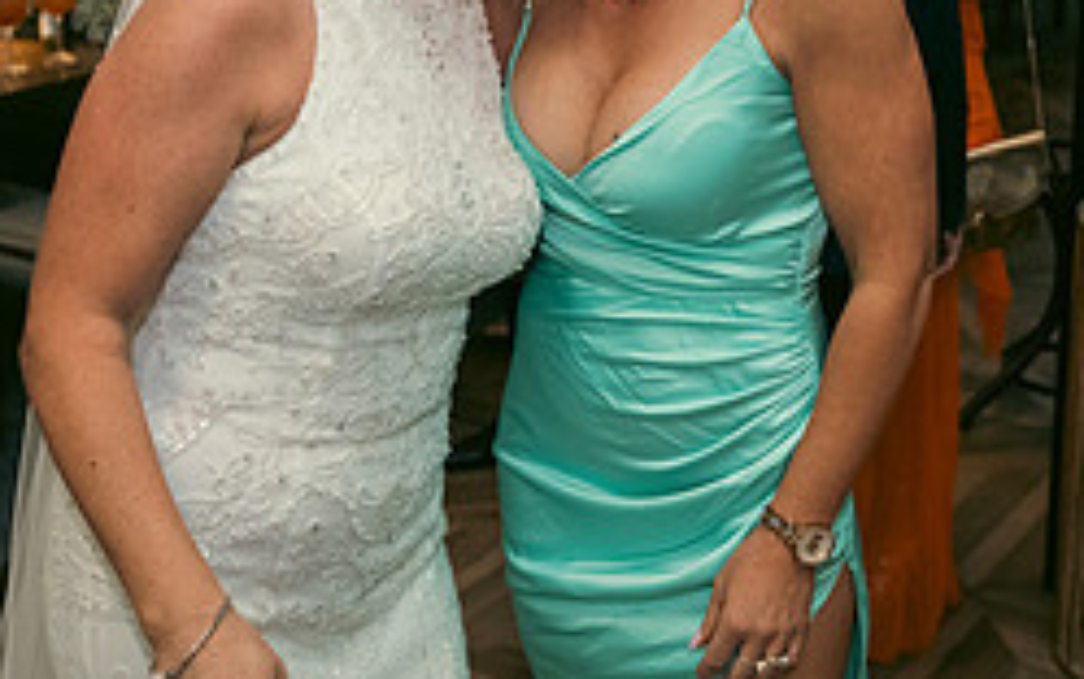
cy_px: 120
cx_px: 688
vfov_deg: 22.4
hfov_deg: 35.4
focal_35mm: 57
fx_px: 1685
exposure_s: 1/160
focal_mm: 24
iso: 800
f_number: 3.5
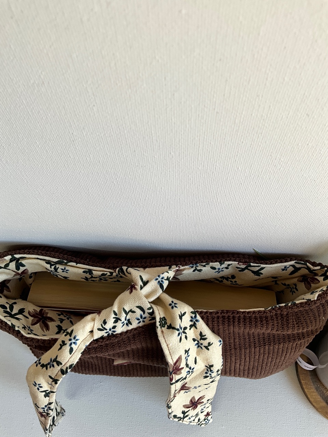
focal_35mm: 29
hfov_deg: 48.2
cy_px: 218
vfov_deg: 61.7
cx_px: 164
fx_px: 366
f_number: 1.8
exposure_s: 1/100
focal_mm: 3
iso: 25
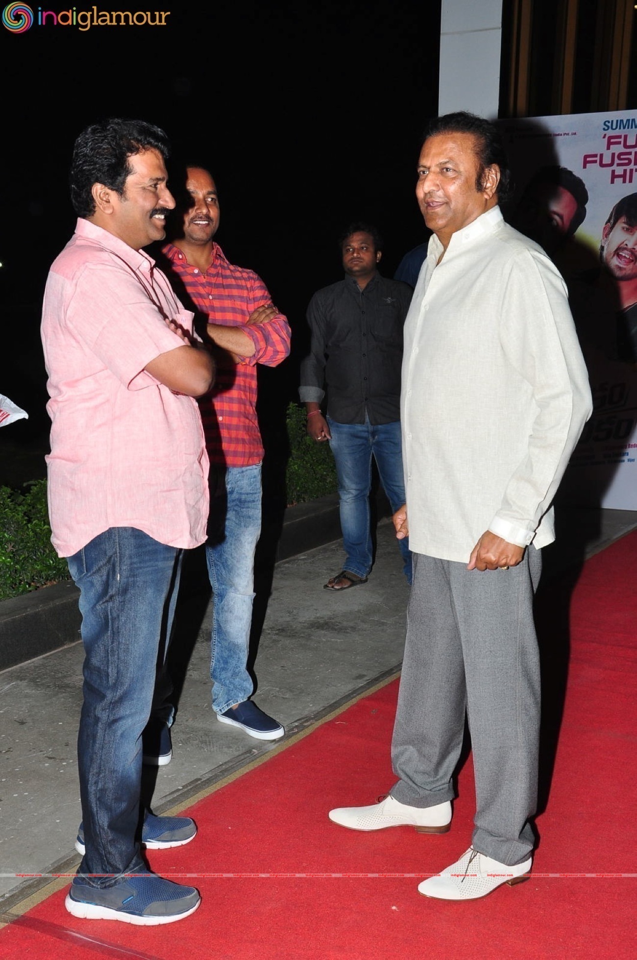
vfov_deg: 41.2
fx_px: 1278
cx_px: 318
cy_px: 480
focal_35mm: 48
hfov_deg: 28.0
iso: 500
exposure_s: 1/125
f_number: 8
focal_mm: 32
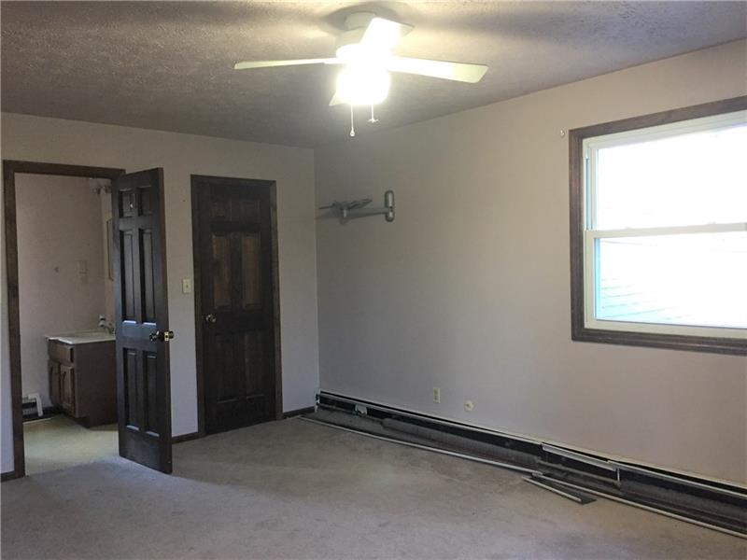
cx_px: 374
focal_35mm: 29
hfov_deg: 61.7
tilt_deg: -0.9
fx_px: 626
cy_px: 280
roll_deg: +1.0
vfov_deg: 48.2
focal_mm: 4.15
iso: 125
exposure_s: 1/30
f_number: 2.2
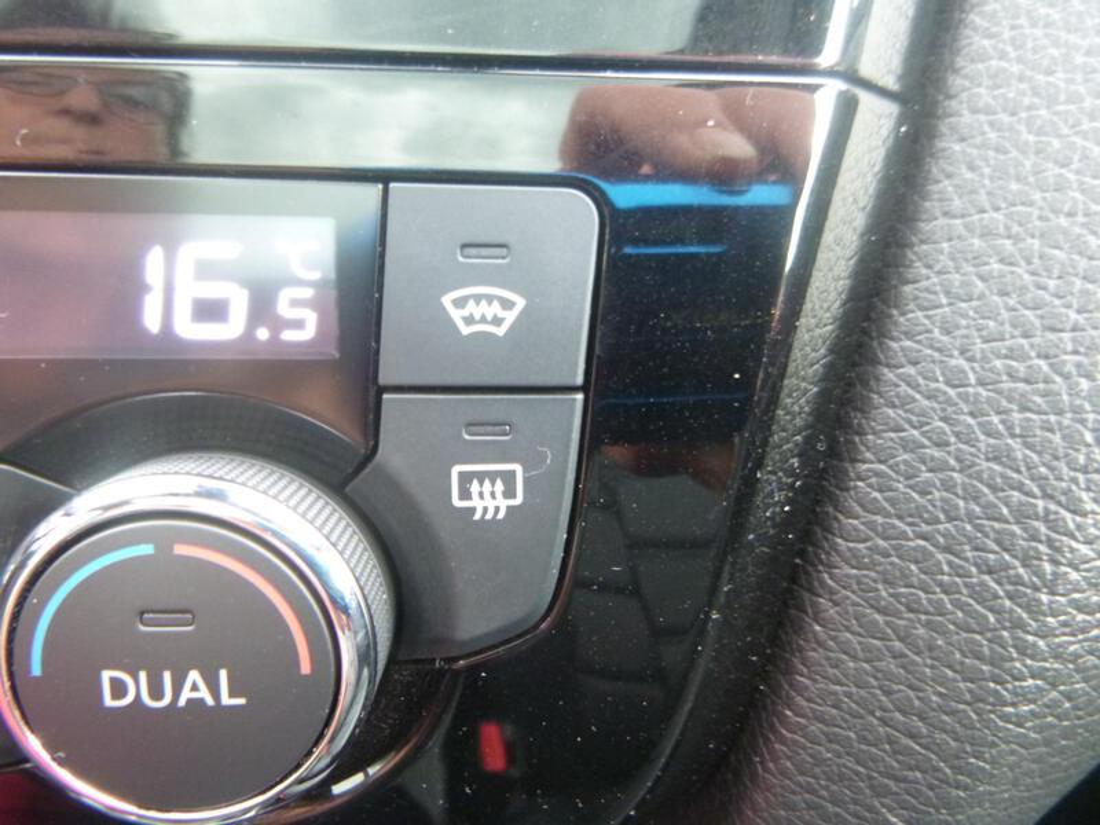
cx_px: 550
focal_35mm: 25
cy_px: 412
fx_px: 794
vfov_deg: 54.9
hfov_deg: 69.4
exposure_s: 1/8
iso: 400
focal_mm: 4.5
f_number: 3.9
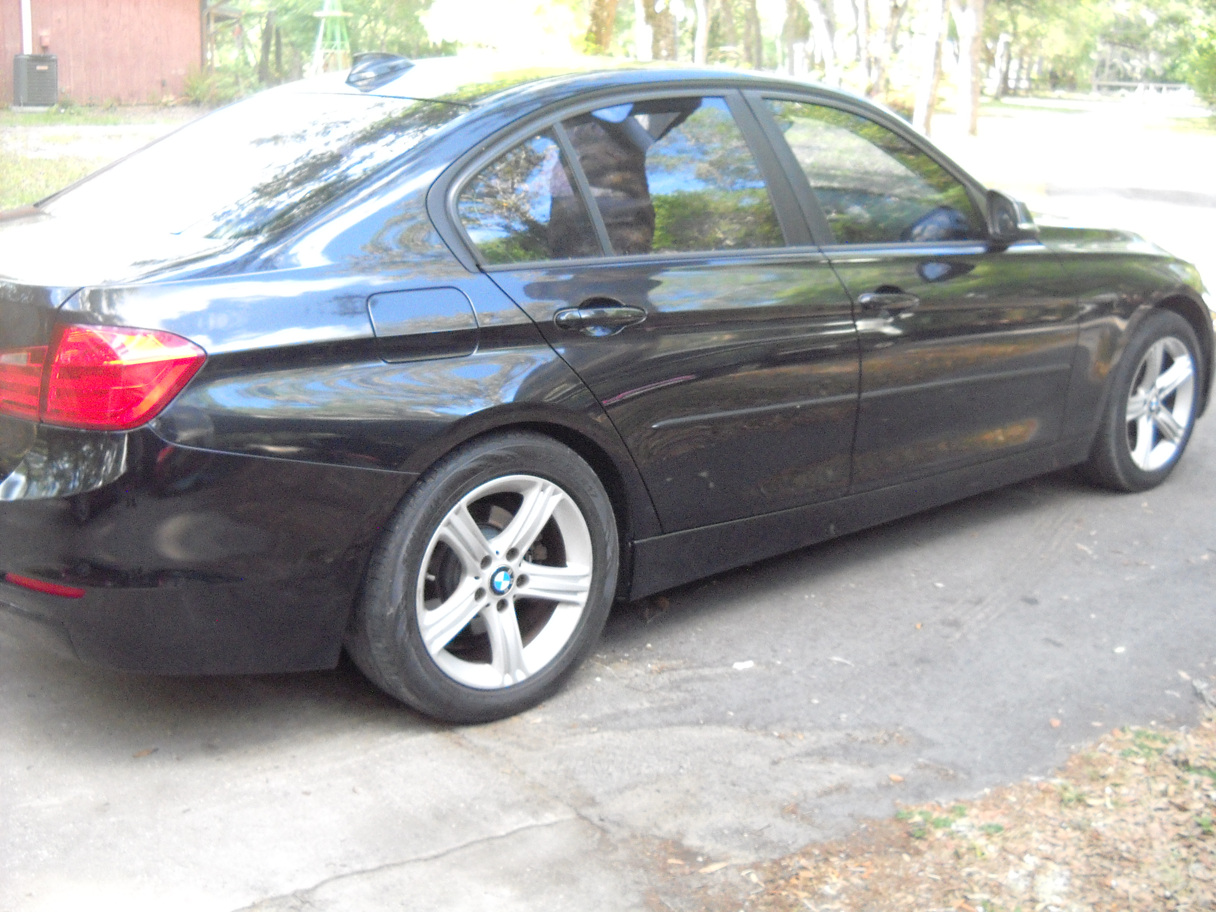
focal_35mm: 41
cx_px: 608
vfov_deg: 35.1
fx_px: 1440
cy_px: 456
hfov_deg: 45.8
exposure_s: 1/105
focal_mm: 6.72
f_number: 3.1
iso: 475
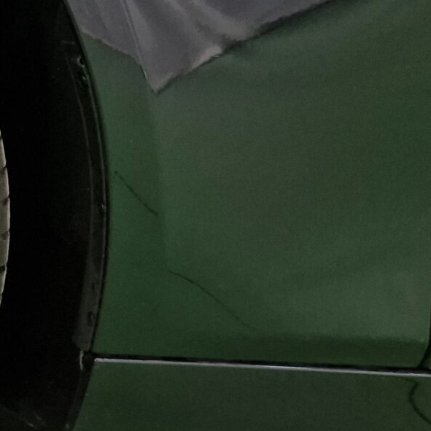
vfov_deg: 19.7
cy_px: 257
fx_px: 1240
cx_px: -397
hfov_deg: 16.0
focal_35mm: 88
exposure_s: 1/100
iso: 250
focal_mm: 6.4
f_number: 1.8
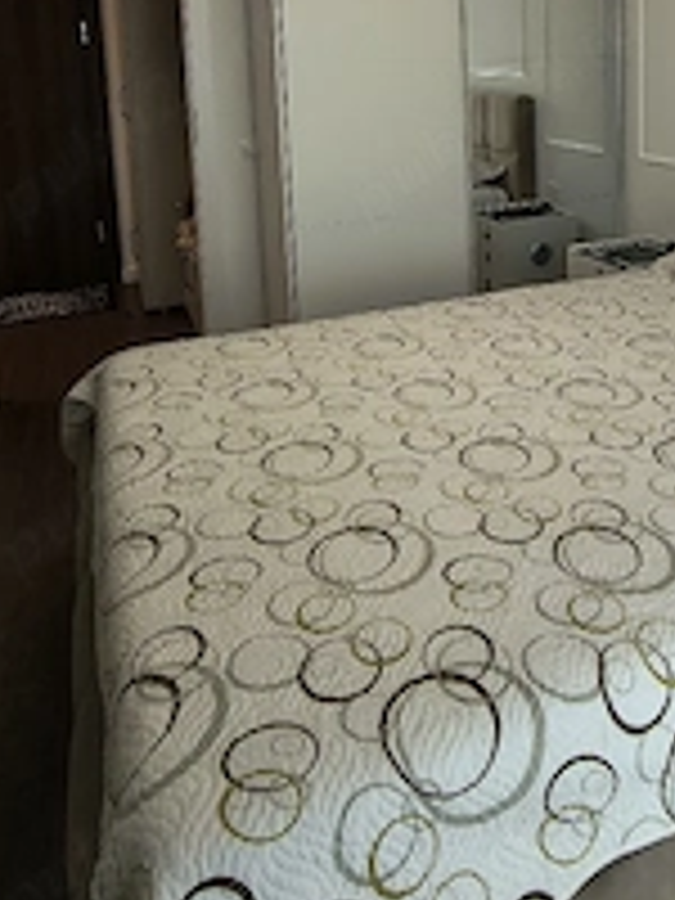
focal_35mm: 24
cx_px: 585
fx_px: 624
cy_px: 166
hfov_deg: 51.4
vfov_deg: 64.6
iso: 135
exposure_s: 1/50
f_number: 2.2
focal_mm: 2.13
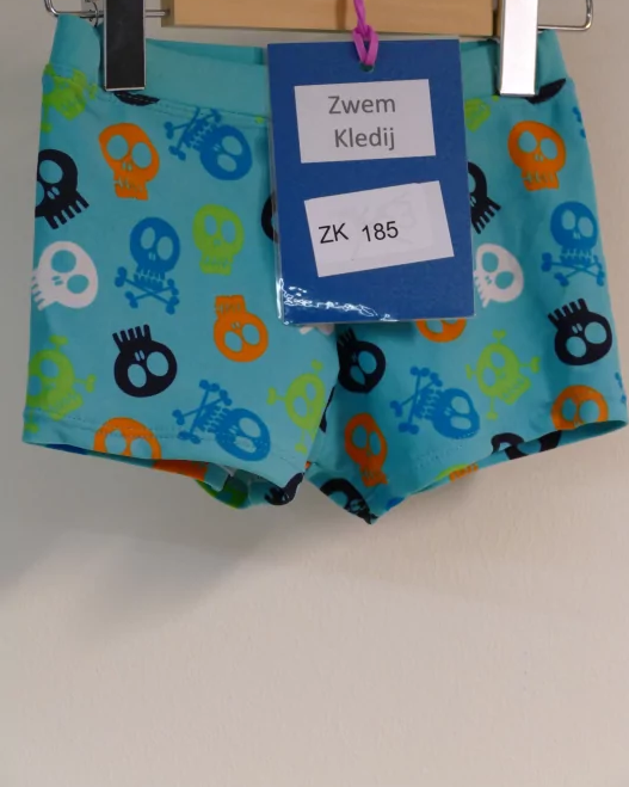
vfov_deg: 13.0
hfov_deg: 10.4
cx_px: 317
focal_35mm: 148
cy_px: 345
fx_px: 3445
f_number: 3.9
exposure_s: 1/60
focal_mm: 47.46
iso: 1600
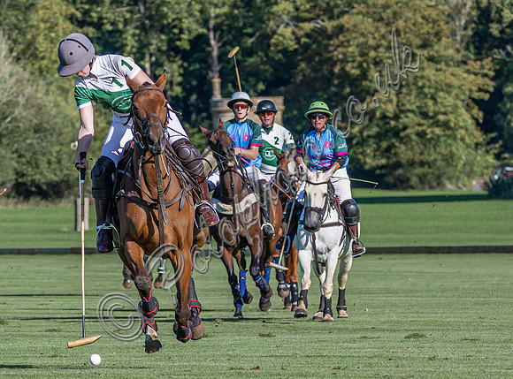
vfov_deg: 3.0
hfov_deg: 4.0
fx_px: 7254
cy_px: 338
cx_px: 115
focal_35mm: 492
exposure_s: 1/2000
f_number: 4.8
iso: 250
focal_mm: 160
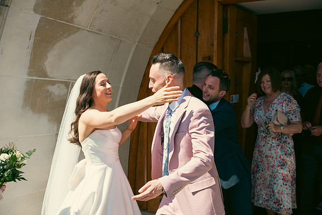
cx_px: 161
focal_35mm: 40
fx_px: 358
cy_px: 108
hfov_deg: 48.4
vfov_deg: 33.4
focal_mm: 40
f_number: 3.5
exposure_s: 1/800
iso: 100
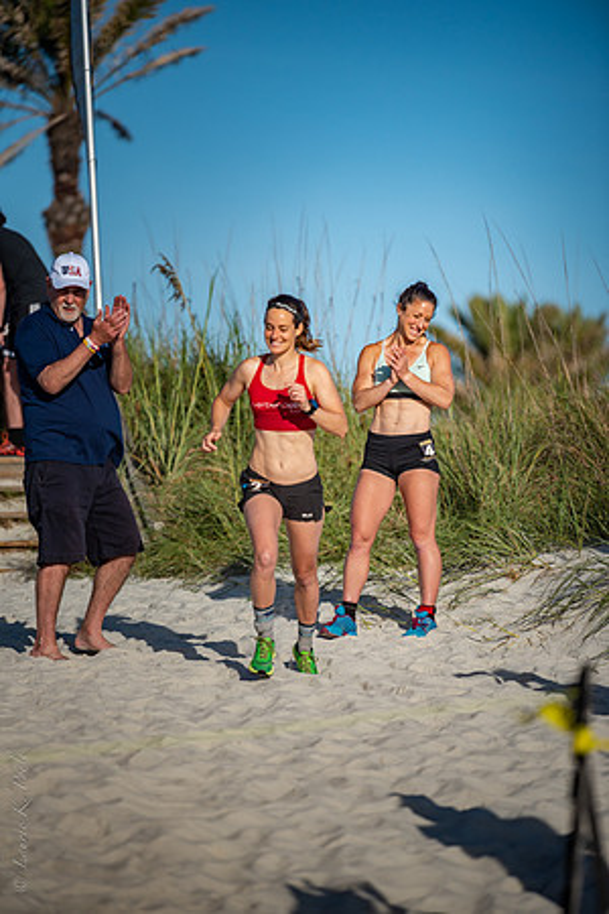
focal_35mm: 200
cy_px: 457
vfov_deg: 10.3
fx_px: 5075
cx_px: 304
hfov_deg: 6.9
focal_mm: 200
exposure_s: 1/4000
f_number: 2.8
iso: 280
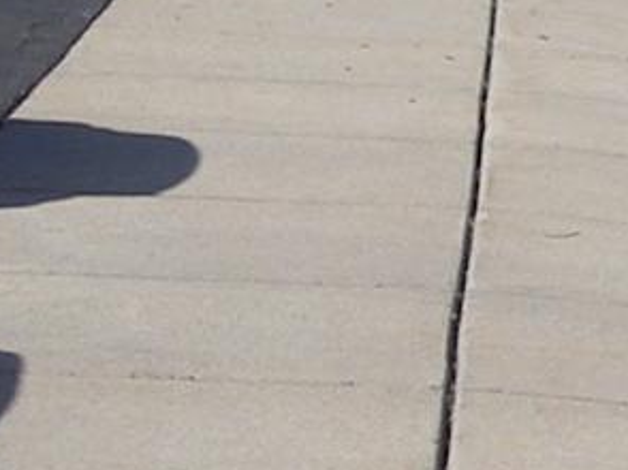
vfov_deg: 5.6
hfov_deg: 7.1
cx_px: 1450
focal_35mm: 265
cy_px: -222
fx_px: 4804
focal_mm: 6.3
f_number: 6.4
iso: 50
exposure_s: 1/274
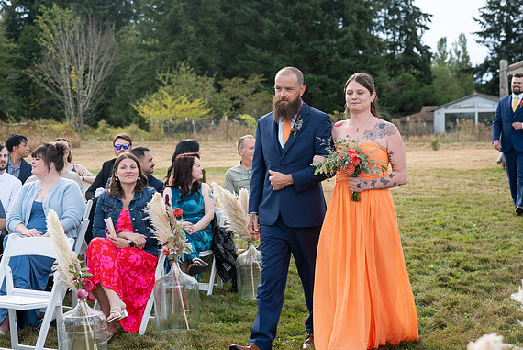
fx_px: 872
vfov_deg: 22.7
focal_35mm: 60
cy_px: 174
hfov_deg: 33.4
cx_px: 264
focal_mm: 59
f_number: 4.5
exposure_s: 1/800
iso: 400
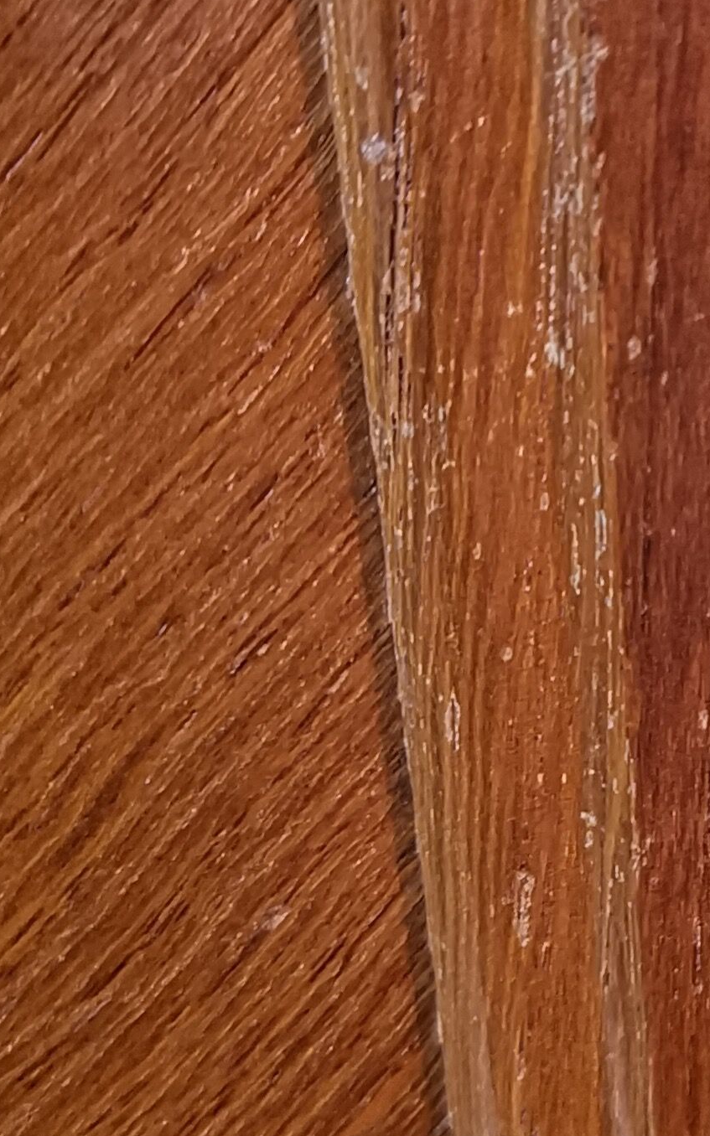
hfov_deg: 16.2
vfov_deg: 26.8
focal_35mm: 77
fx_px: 2385
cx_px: 870
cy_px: 531
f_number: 1.8
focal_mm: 3.95
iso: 640
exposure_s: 4
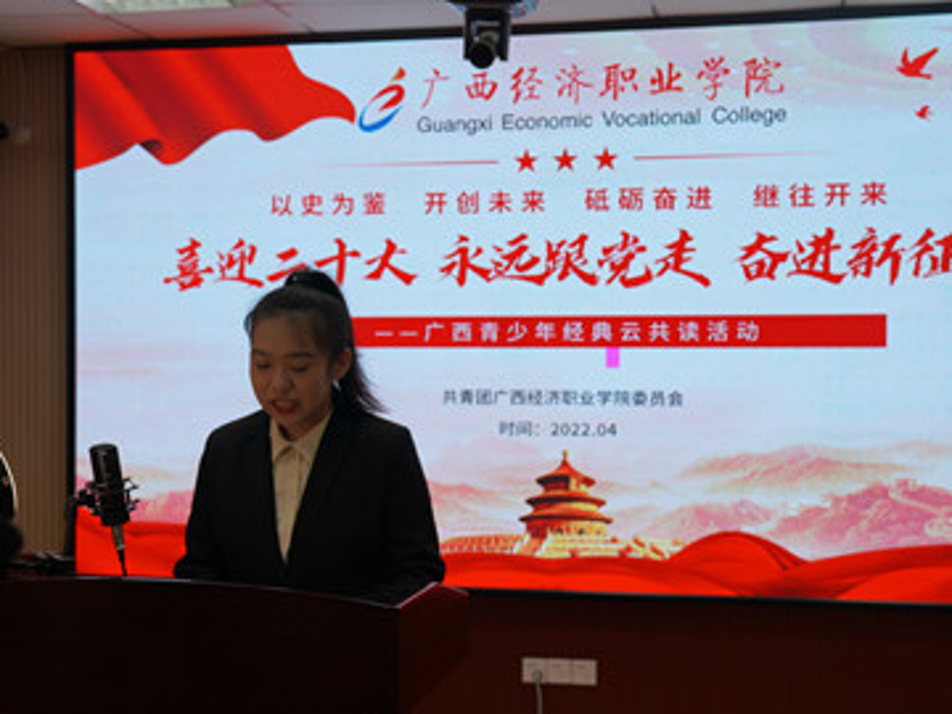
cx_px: 513
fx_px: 1430
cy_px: 390
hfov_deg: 36.8
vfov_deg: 28.0
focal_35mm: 52
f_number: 4
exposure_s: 1/80
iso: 100
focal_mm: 39
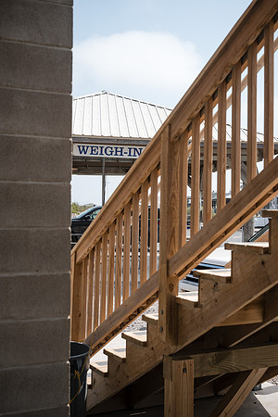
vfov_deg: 39.6
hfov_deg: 27.0
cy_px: 208
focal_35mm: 50
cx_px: 139
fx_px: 579
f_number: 6.3
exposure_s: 1/1000
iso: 200
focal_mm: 50
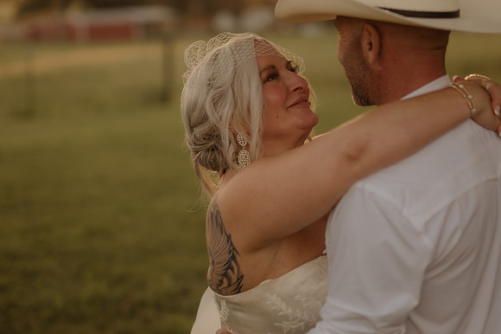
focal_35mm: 75
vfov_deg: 18.2
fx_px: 1043
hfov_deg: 27.0
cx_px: 250
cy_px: 167
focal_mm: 50
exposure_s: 1/400
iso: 200
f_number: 2.8
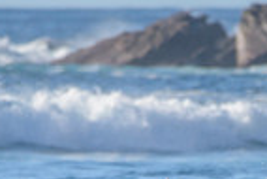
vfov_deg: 0.5
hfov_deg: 0.8
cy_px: 273
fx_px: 18612
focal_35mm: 2507
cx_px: 201
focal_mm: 500
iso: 560
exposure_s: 1/2000
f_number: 5.6
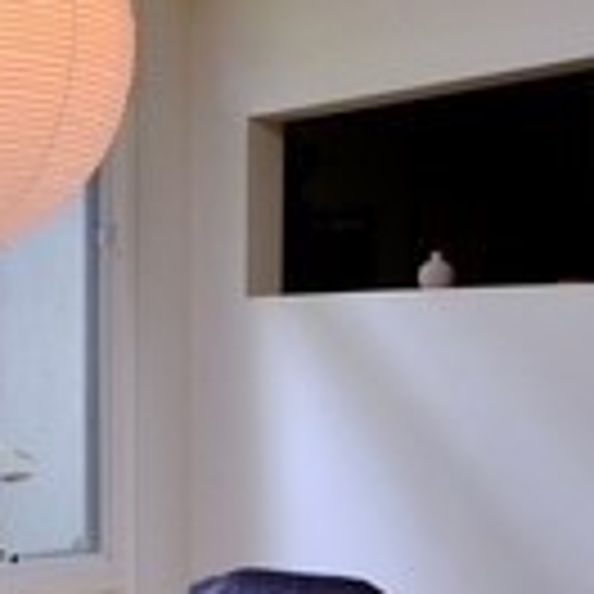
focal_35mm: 99
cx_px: 270
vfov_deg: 17.3
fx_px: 1922
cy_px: 518
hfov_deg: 17.6
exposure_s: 1/38
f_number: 8
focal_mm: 16
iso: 1250
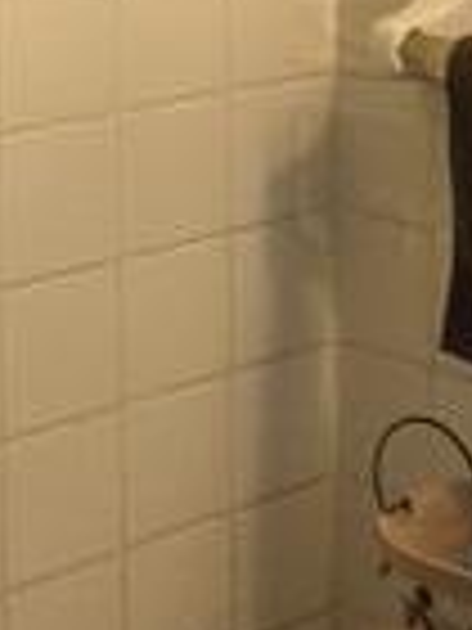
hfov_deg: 11.1
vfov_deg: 14.5
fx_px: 2418
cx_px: 355
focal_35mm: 133
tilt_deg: -8.0
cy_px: -32
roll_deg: -0.2
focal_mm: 4.15
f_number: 2.2
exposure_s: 1/30
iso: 160
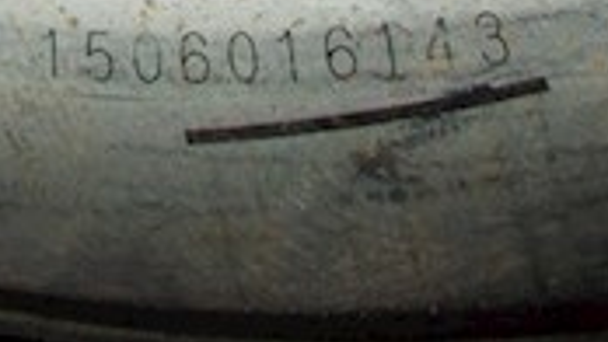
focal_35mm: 104
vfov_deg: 10.1
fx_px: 1677
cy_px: -489
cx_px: 21
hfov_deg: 20.0
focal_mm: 4.6
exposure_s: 1/25
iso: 200
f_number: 3.2
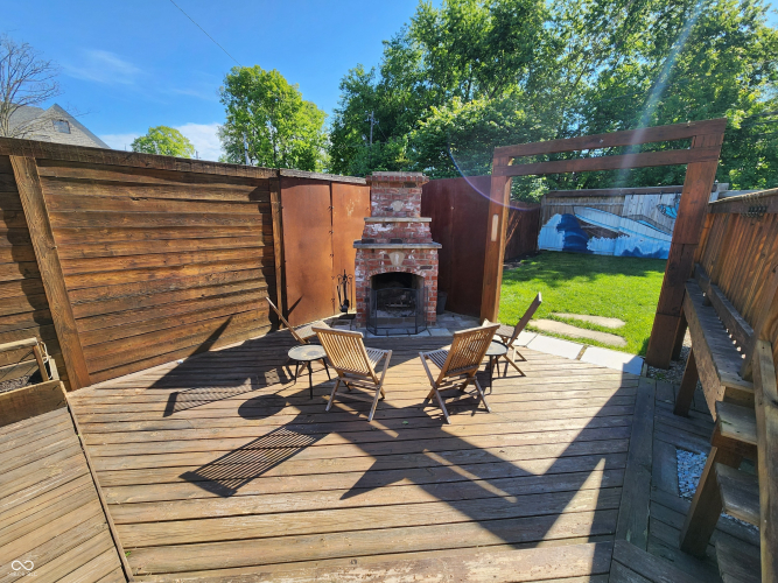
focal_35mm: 13
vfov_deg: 89.9
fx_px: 292
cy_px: 292
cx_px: 389
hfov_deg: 106.2
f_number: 2.2
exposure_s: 1/730
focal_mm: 2.2
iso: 50
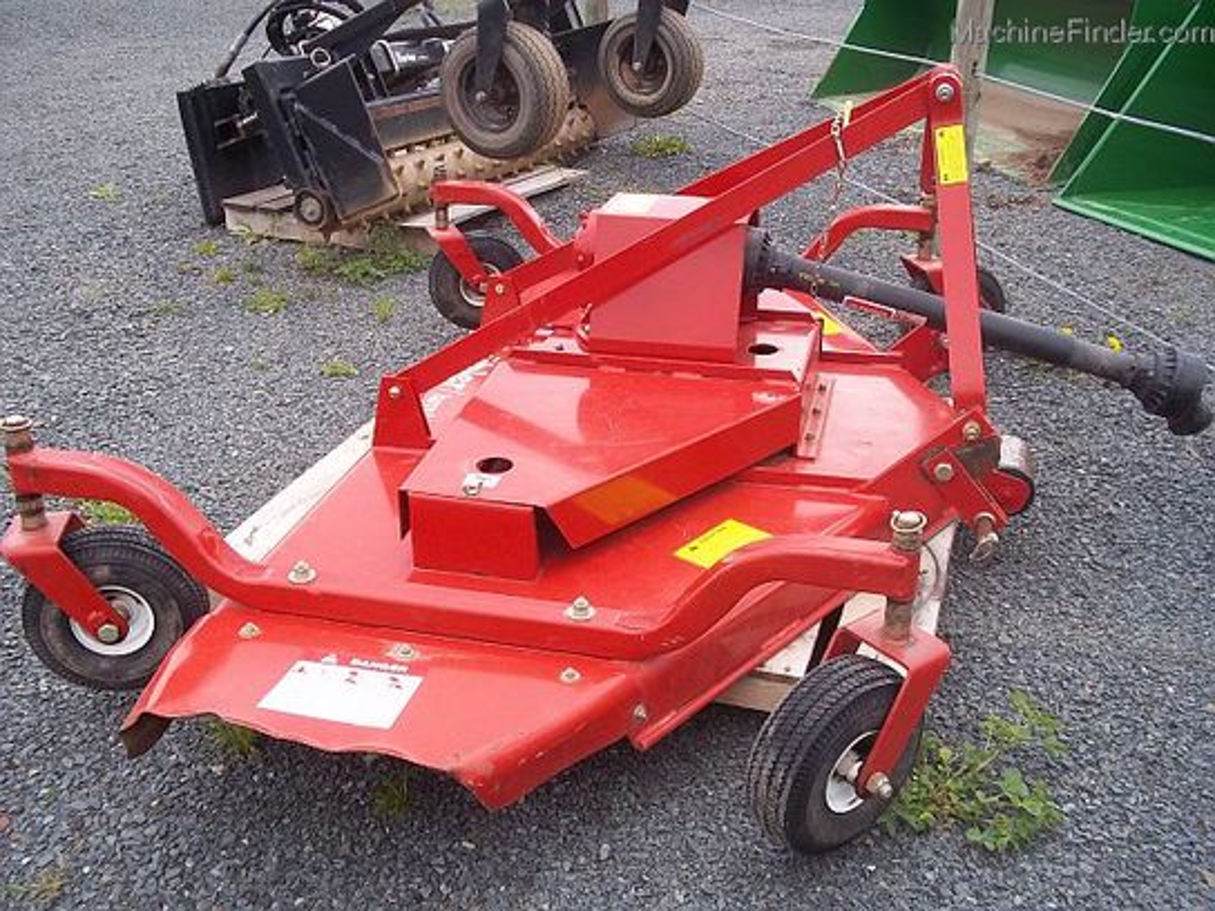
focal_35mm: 36
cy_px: 456
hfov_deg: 51.4
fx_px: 1264
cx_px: 608
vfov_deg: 39.7
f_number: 3.1
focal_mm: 6.5
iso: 80
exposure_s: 1/250
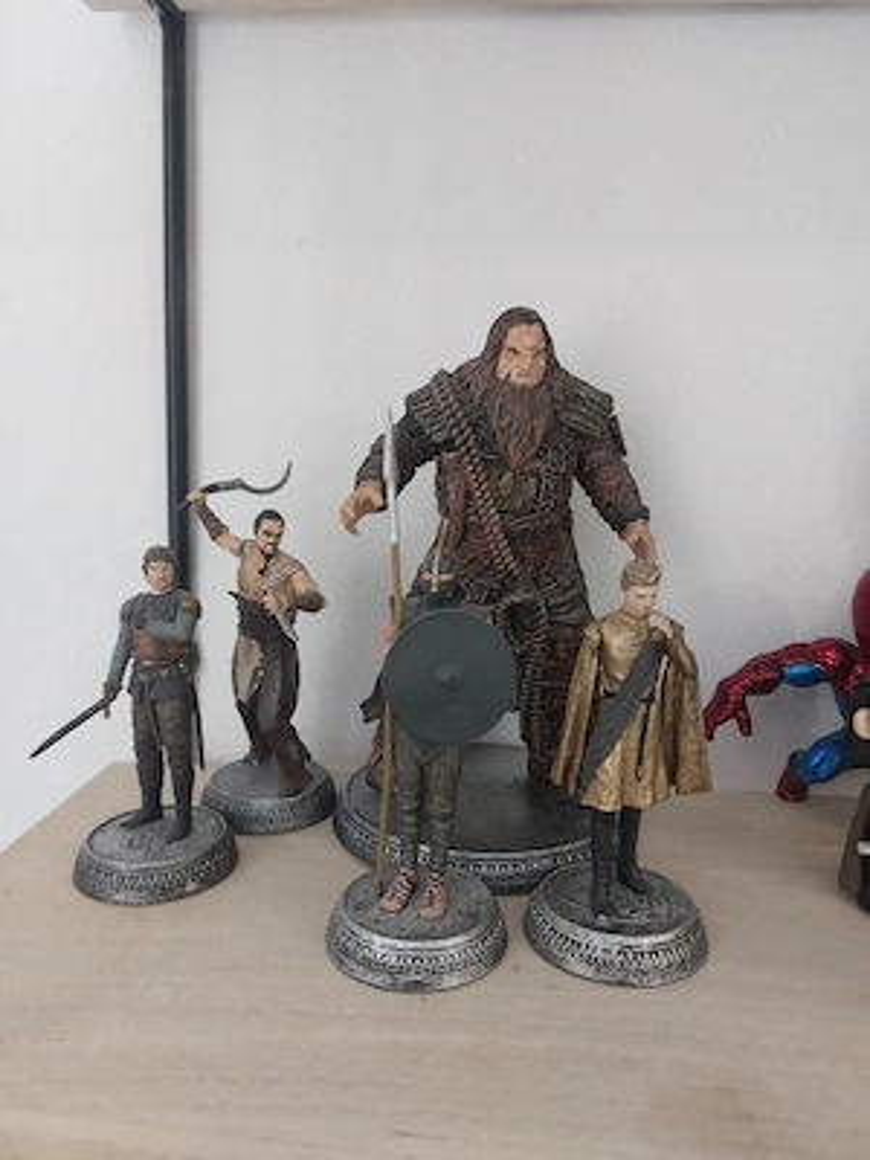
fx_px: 838
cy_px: 580
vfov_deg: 69.4
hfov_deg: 54.9
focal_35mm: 25
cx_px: 435
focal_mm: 5.23
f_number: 1.8
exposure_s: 1/50
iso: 400
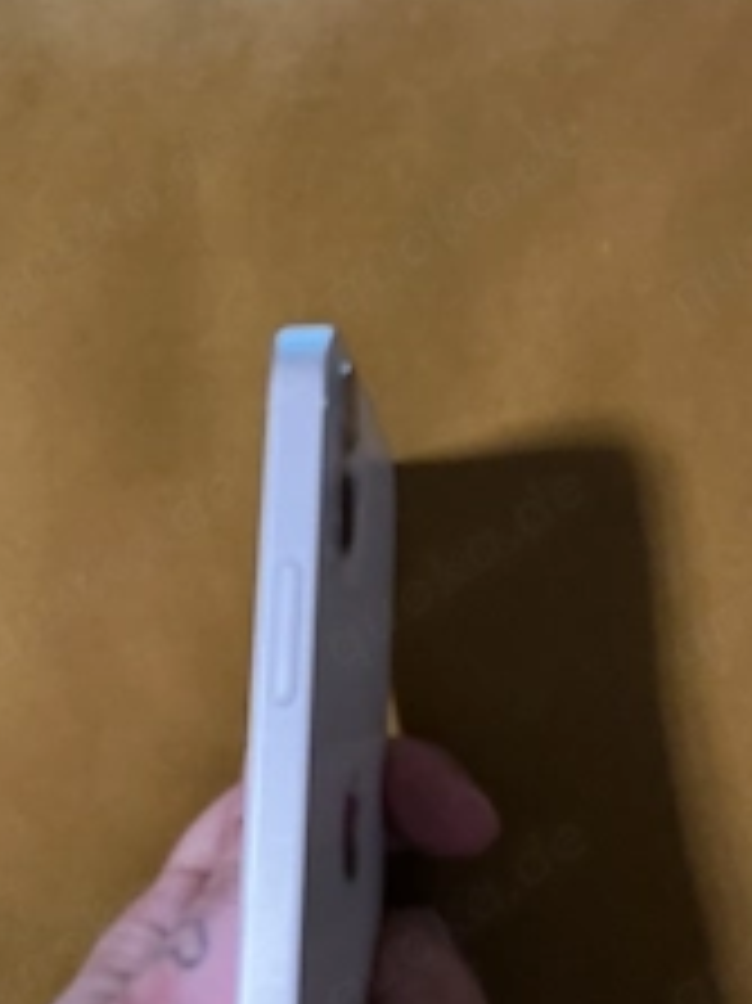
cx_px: 207
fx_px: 1508
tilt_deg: -59.0
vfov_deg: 36.7
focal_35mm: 52
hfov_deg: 27.7
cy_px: 617
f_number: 1.8
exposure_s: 1/30
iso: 320
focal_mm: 3
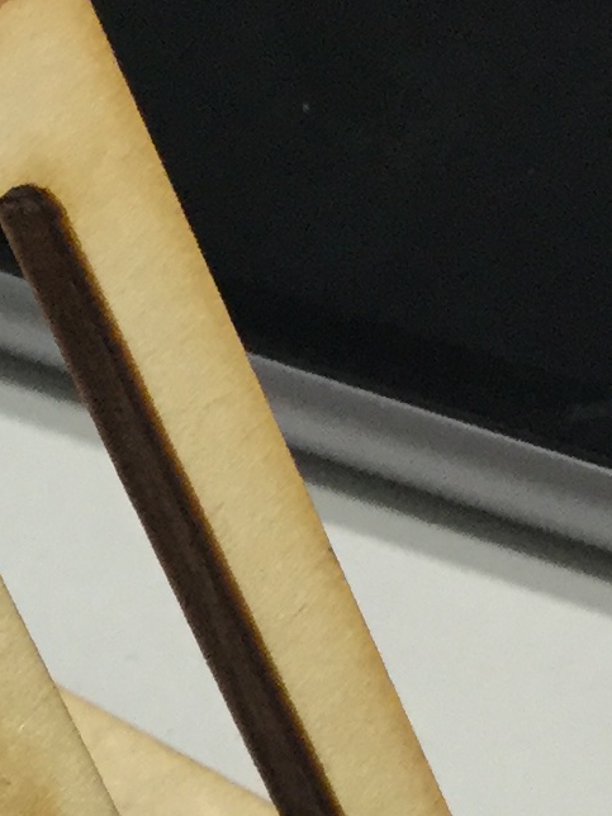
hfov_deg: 9.3
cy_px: 1105
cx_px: -179
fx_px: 3701
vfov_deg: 12.2
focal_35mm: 157
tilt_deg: -52.1
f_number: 2.4
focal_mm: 3.3
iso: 50
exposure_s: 1/33
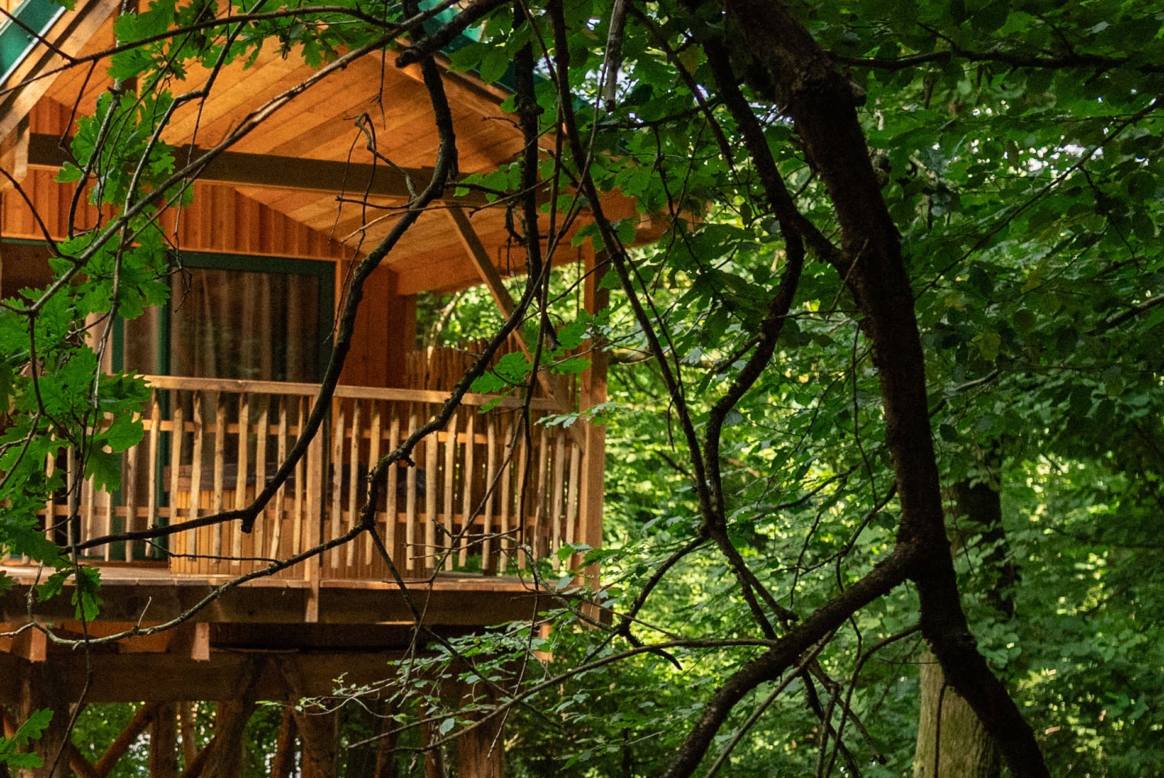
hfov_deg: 35.6
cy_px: 615
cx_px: 227
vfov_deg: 24.7
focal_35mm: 54
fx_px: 1747
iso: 400
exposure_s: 1/1250
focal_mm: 24
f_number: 2.8
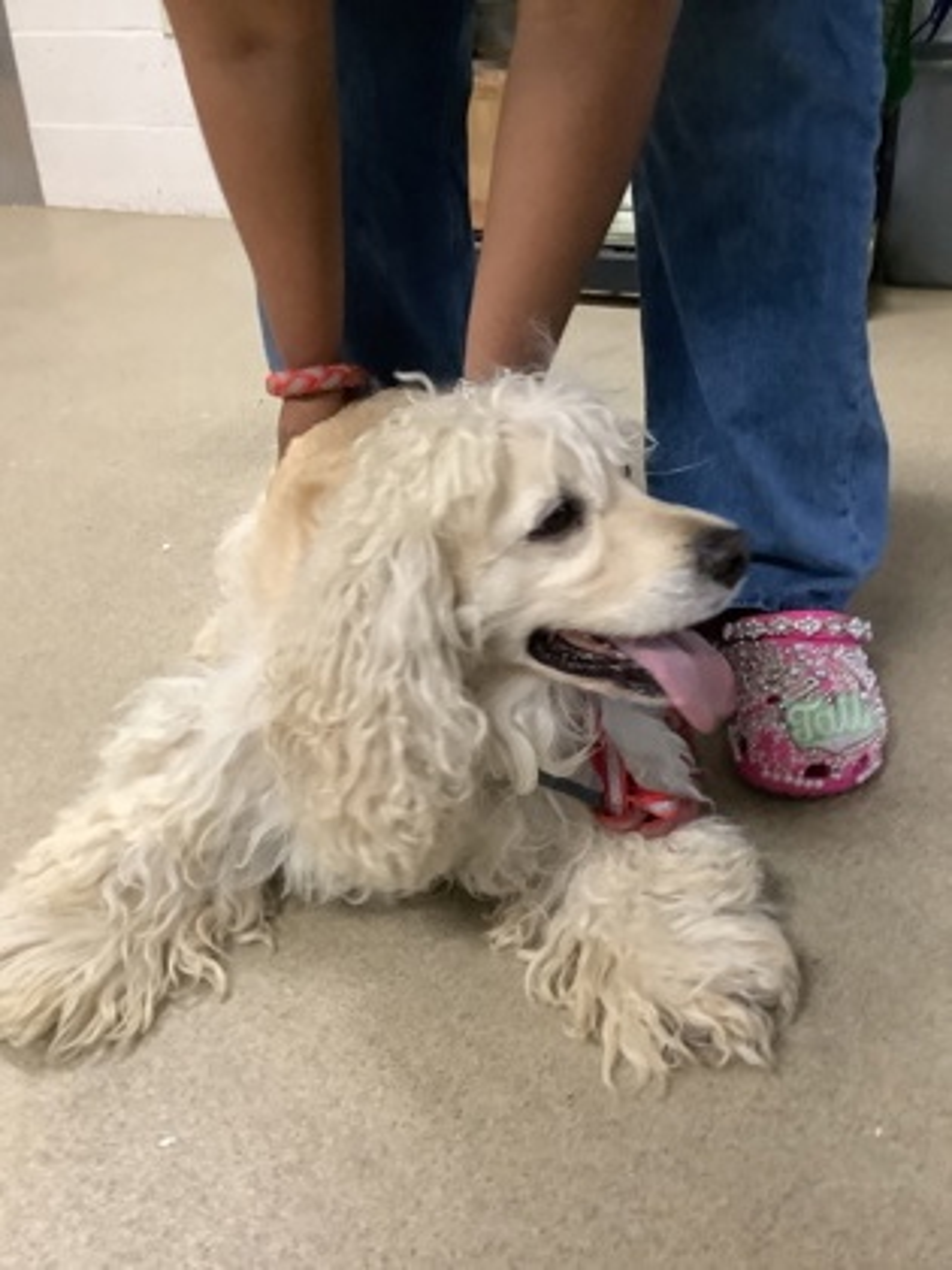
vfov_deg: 58.4
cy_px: 635
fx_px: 1137
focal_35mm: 31
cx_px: 476
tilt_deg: -30.1
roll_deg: +1.2
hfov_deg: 45.4
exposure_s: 1/40
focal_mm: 3.3
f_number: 2.4
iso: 250
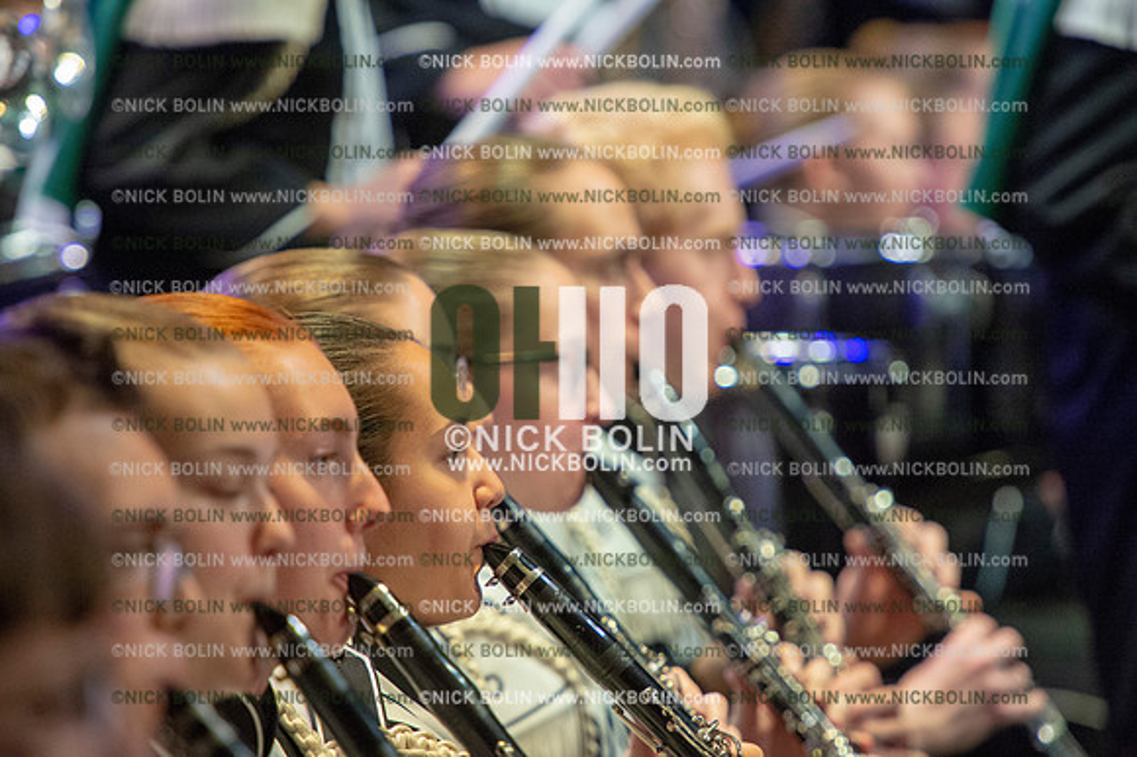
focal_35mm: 320
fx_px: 10101
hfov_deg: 6.4
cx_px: 568
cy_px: 378
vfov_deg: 4.3
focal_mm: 320
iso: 8000
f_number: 5.6
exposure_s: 1/400
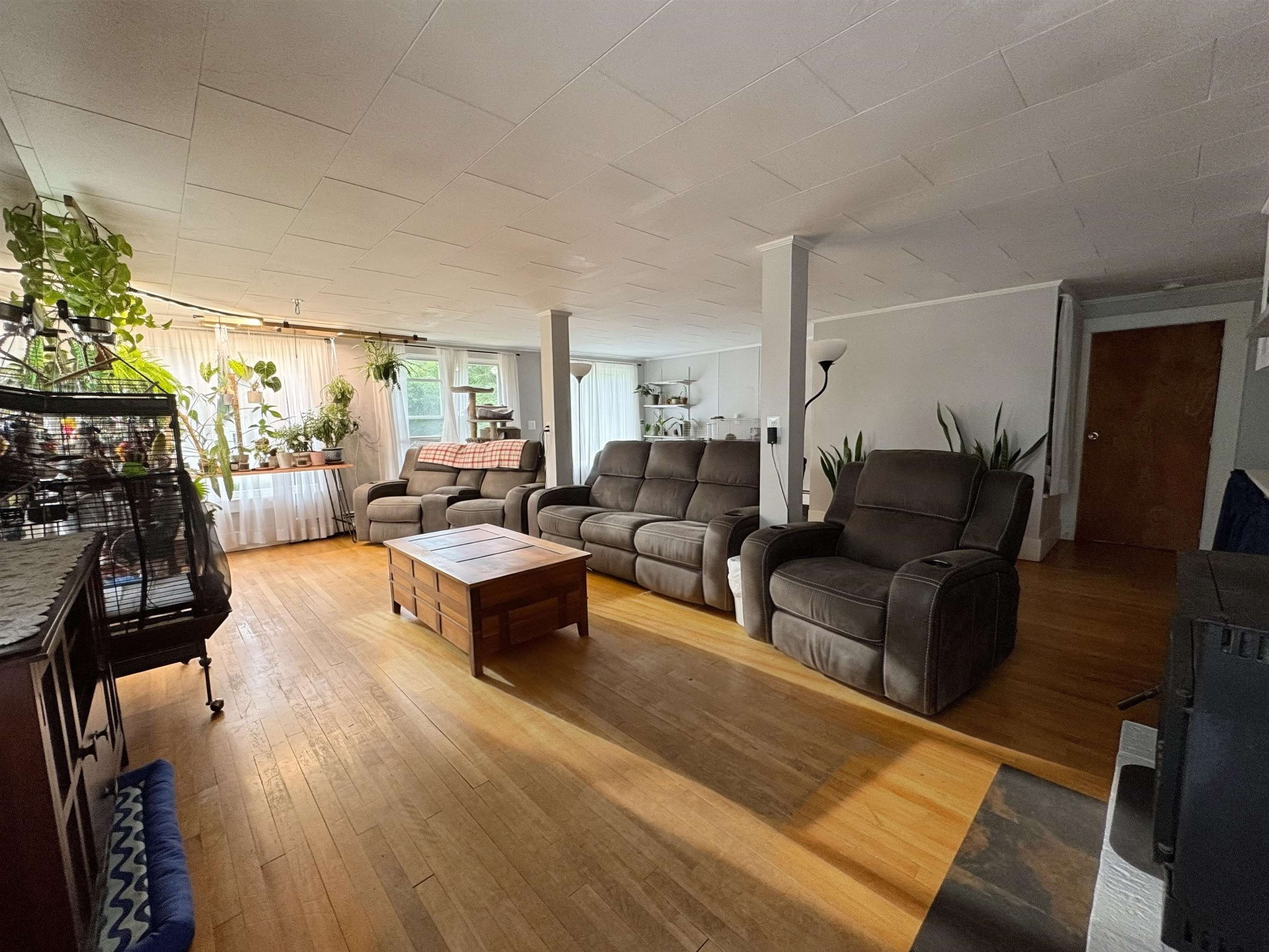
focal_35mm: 14
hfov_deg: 102.1
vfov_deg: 85.7
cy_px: 476
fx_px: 513
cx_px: 634
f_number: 2.2
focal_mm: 2.22
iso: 125
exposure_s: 1/120
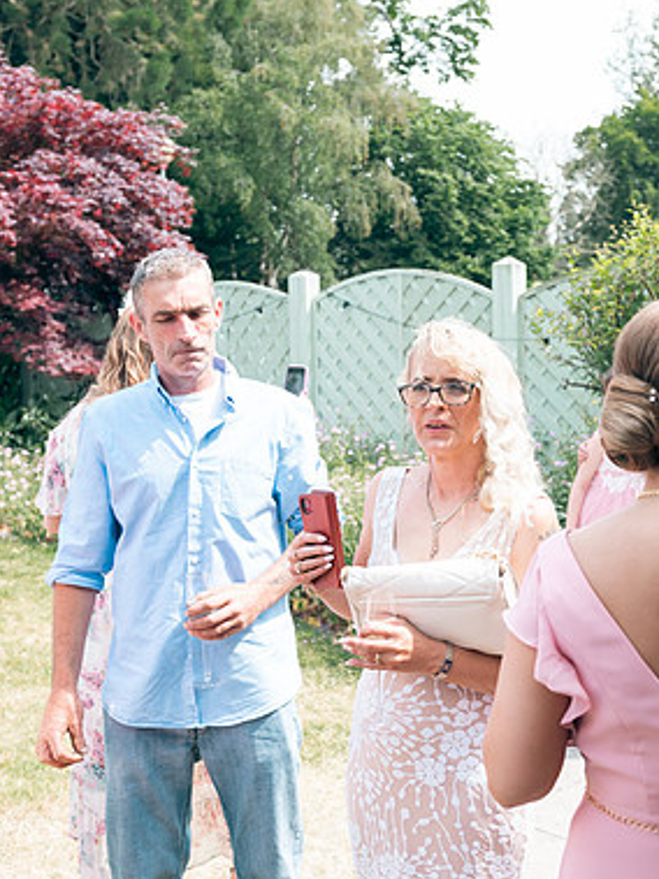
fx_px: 1346
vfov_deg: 36.2
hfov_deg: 27.3
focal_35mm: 53
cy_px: 435
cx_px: 466
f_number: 5
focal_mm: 36
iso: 100
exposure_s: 1/200
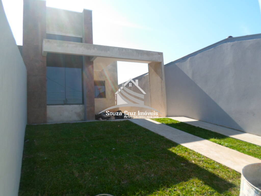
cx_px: 130
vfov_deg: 54.9
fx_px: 188
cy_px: 98
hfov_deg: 69.4
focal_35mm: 25
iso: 80
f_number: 2.5
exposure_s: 1/1000
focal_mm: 4.5
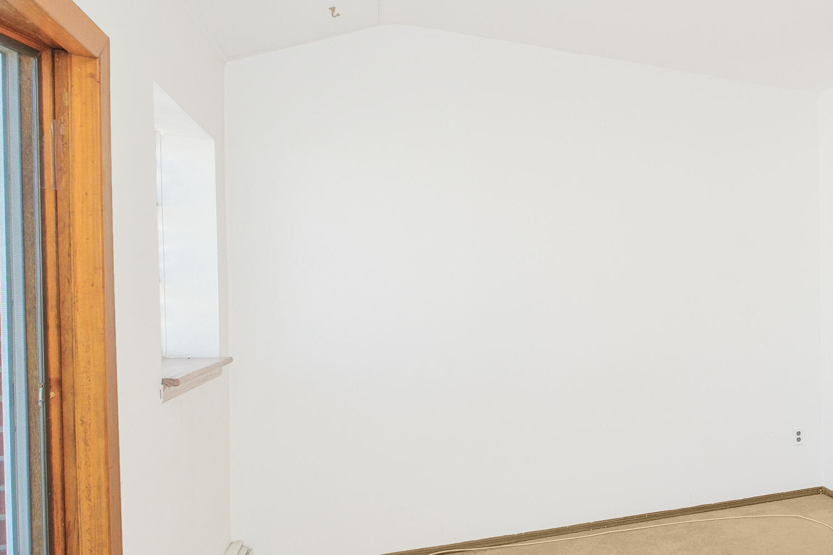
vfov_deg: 43.5
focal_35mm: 30
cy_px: 317
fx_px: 694
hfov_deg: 54.0
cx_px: 750
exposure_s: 1/125
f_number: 7.1
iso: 1000
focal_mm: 10
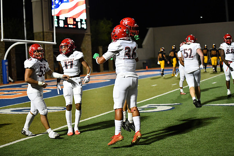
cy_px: 78
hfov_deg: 28.8
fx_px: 455
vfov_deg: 19.5
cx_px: 117
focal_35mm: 70
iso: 4500
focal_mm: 70
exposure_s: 1/1250
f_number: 2.8
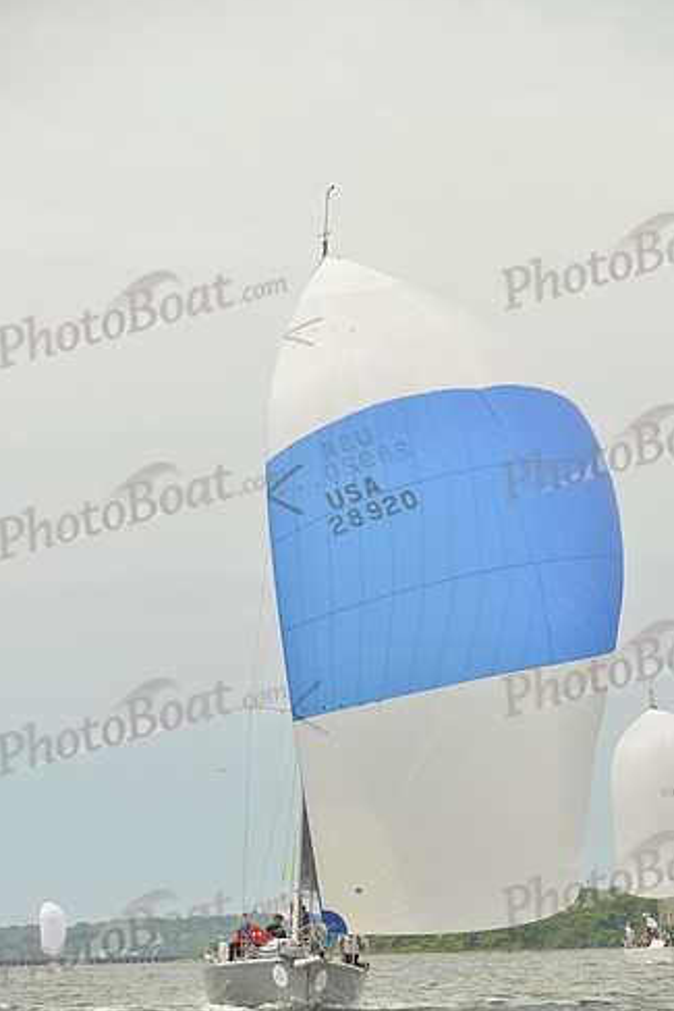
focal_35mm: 286
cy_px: 585
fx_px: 8026
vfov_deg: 7.2
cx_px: 395
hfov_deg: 4.8
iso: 400
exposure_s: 1/1000
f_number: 7.1
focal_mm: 240
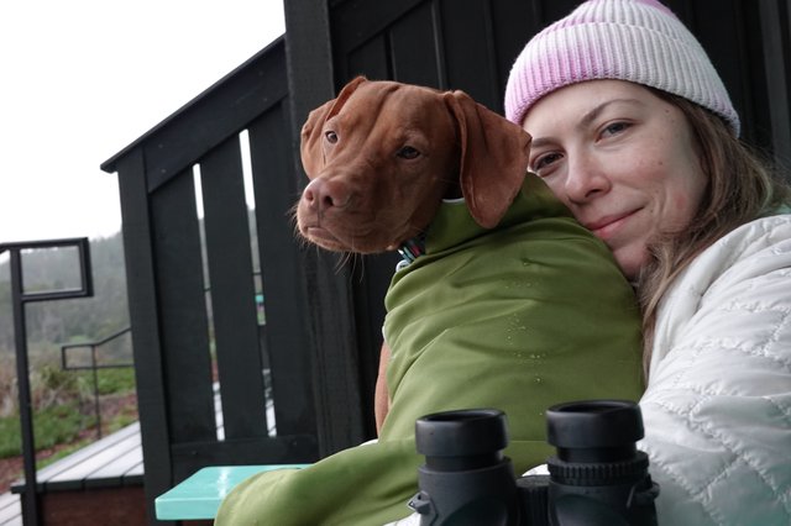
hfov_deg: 46.4
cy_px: 263
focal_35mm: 42
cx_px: 396
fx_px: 922
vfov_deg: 31.9
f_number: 4
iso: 640
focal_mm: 15.59
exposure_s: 1/50
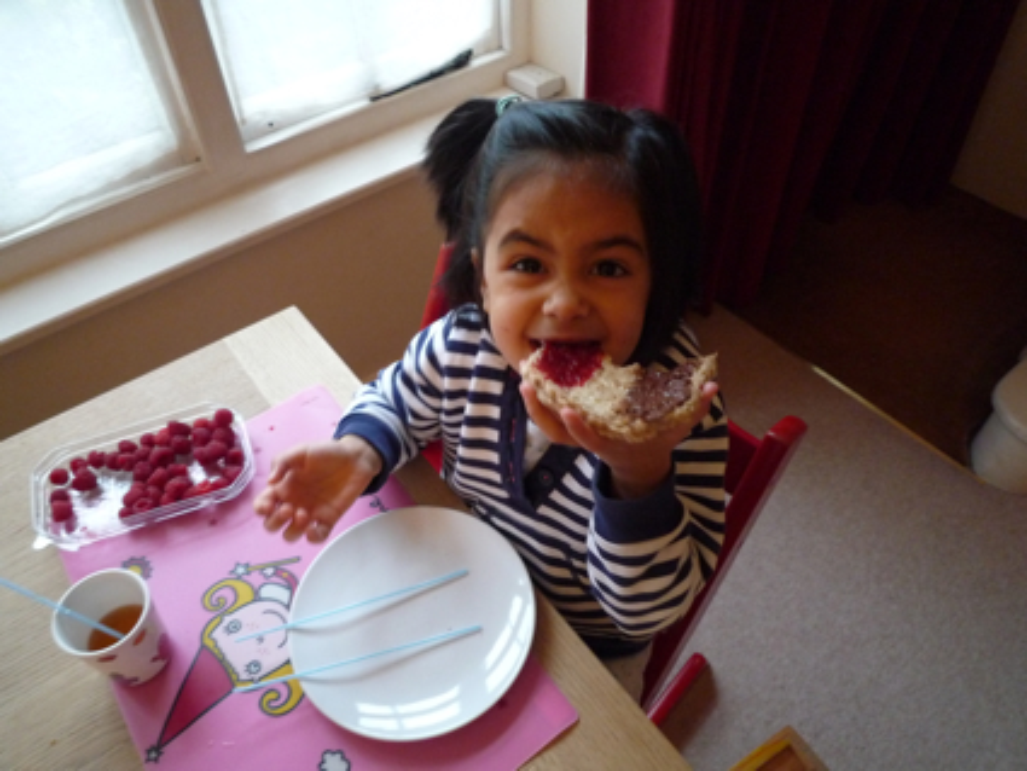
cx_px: 514
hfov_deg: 69.4
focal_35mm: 25
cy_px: 386
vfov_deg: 54.9
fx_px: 742
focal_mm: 4.4
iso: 400
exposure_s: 1/10
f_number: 2.8
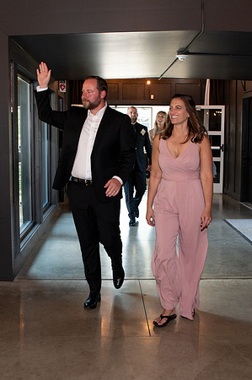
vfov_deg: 42.7
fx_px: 485
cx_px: 109
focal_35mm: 46
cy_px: 187
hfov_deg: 29.1
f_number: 5
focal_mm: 24
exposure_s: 1/160
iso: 1000
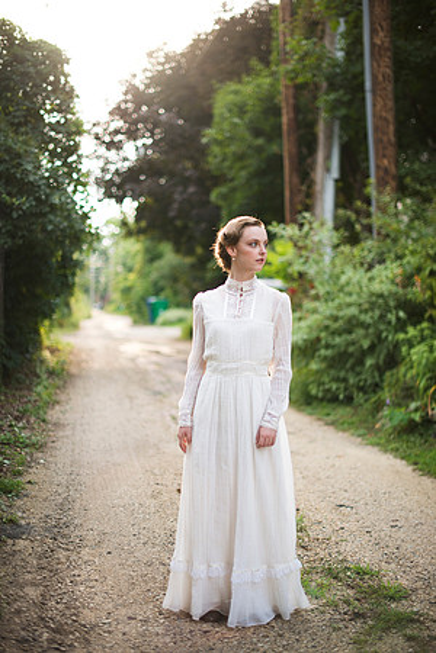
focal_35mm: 50
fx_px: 908
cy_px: 326
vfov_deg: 39.6
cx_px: 218
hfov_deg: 27.0
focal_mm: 50
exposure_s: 1/1000
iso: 200
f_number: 1.4
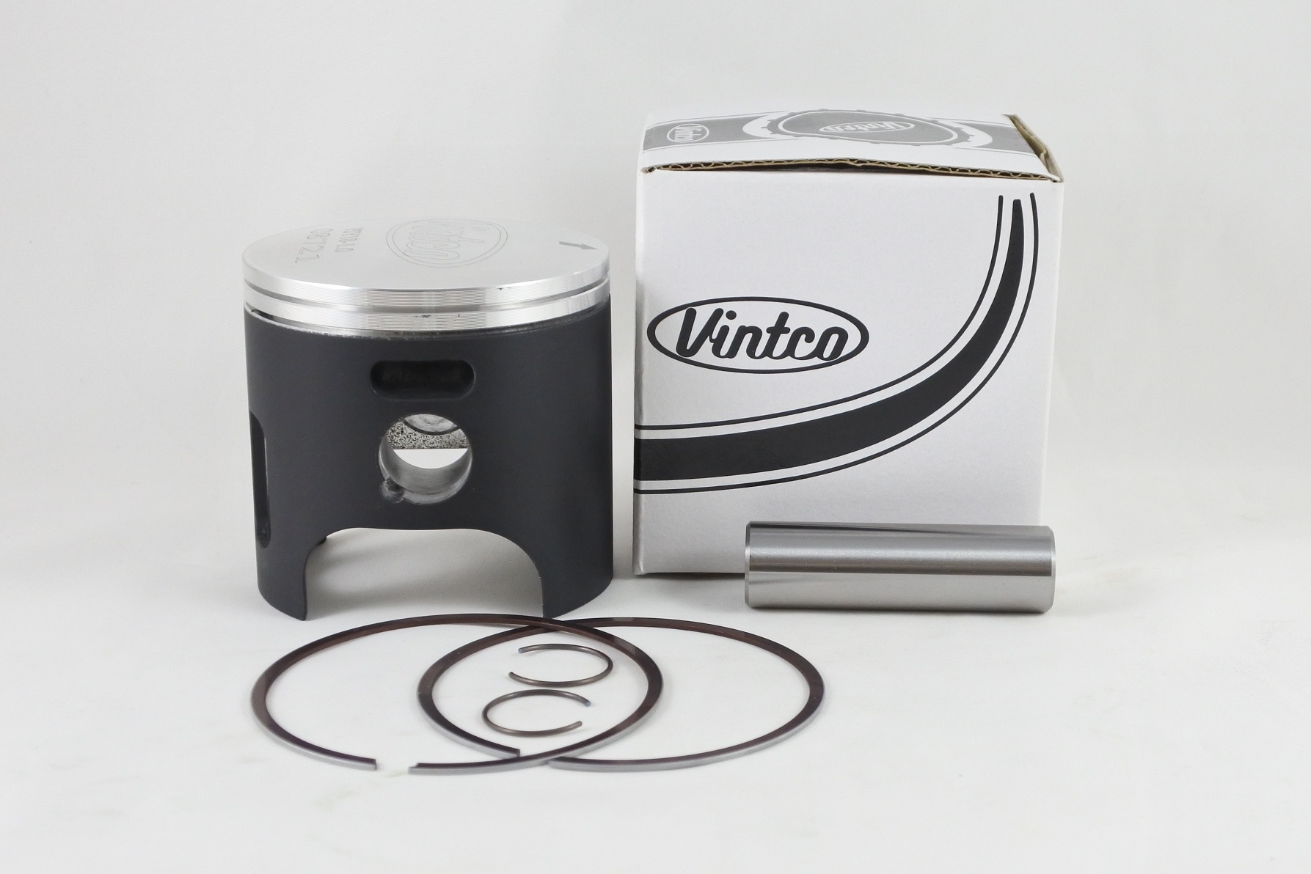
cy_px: 437
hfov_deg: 46.4
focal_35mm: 42
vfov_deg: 31.9
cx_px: 656
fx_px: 1530
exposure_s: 1/125
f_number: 4.2
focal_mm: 15.7
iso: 500
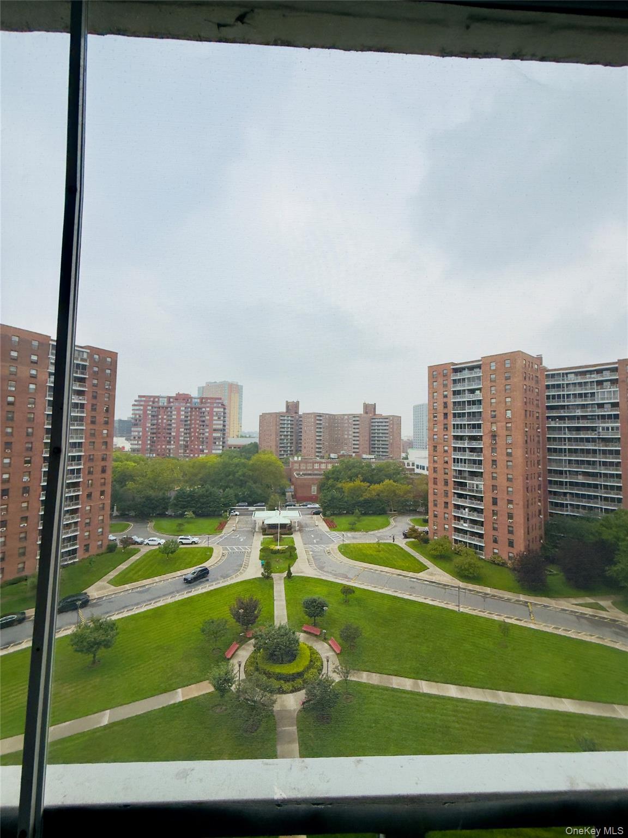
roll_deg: -0.8
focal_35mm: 14
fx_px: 339
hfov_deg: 85.7
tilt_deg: +3.6
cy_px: 419
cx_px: 314
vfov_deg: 102.1
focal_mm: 2.22
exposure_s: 1/631
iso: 40
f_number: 2.2
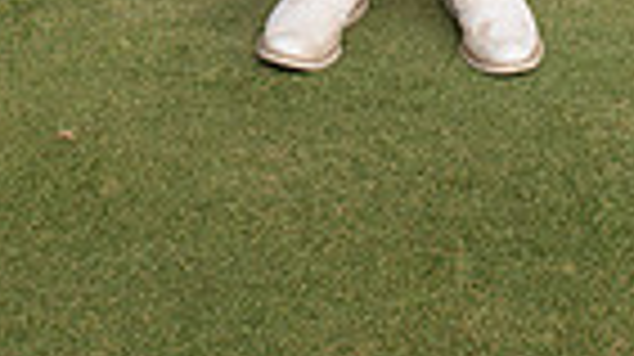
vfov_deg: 8.9
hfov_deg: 18.3
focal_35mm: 117
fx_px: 1965
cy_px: -626
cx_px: 315
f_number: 6.3
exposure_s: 1/500
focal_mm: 35
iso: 100
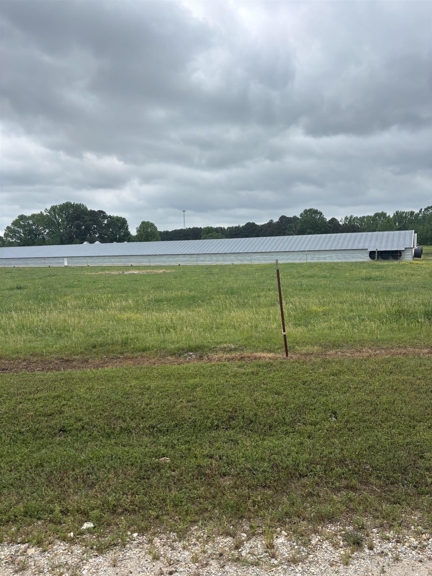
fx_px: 433
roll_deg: -0.5
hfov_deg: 53.1
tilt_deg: -6.2
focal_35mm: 26
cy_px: 288
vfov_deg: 67.3
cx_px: 216
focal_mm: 5.96
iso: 50
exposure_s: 1/1783
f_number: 1.6
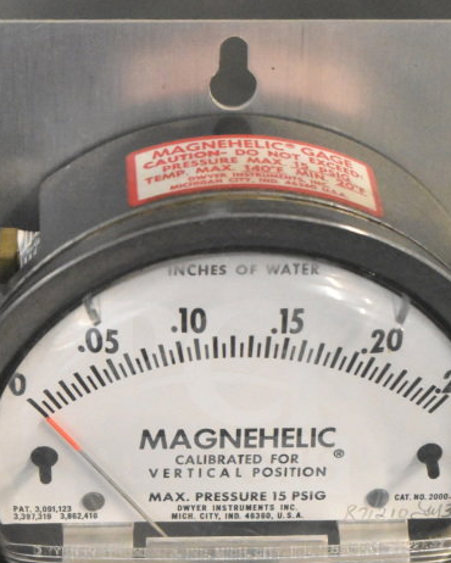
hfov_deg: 10.7
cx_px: 212
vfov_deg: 13.3
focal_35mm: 145
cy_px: 398
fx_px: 2418
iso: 12800
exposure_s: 1/80
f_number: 5.6
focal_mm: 52
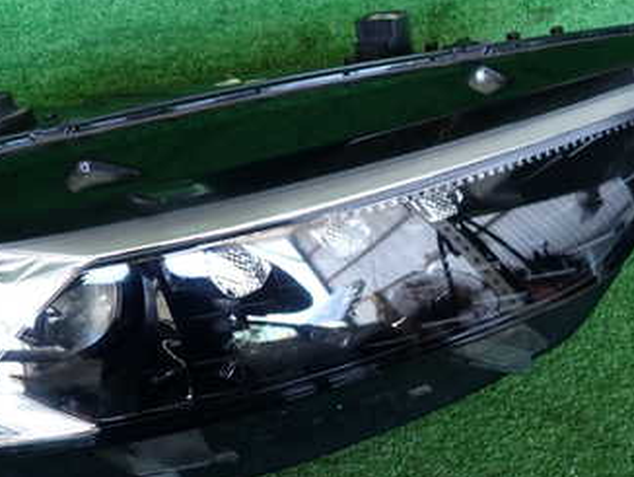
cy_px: 257
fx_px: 843
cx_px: 228
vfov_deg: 31.5
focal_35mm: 46
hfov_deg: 40.8
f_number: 2
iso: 200
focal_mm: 4.5
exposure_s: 1/50
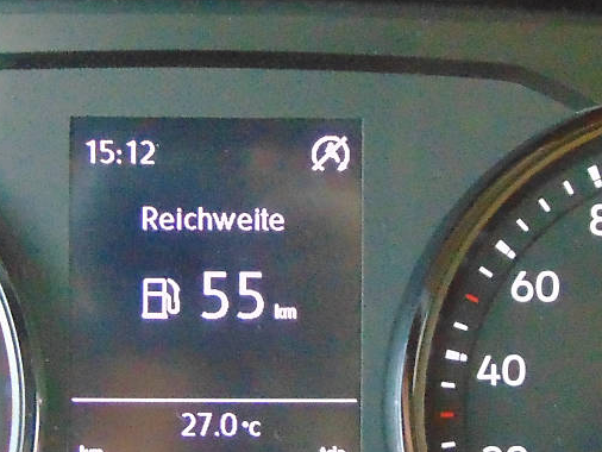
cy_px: 293
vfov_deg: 18.6
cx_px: 193
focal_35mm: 79
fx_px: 1375
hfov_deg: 24.6
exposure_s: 1/100
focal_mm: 4.5
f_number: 3
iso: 800
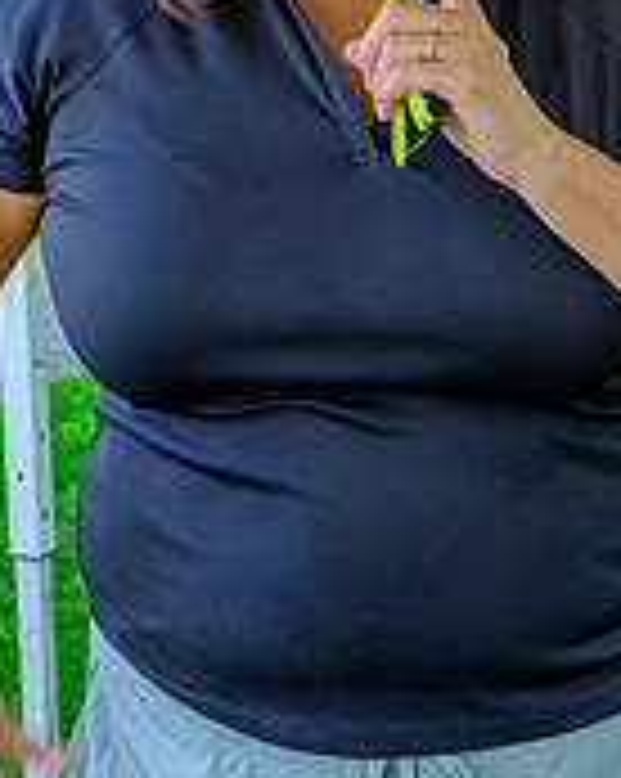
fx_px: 3314
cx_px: 378
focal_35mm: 144
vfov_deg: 13.1
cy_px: -117
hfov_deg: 10.7
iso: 200
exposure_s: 1/90
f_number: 5.6
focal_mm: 39
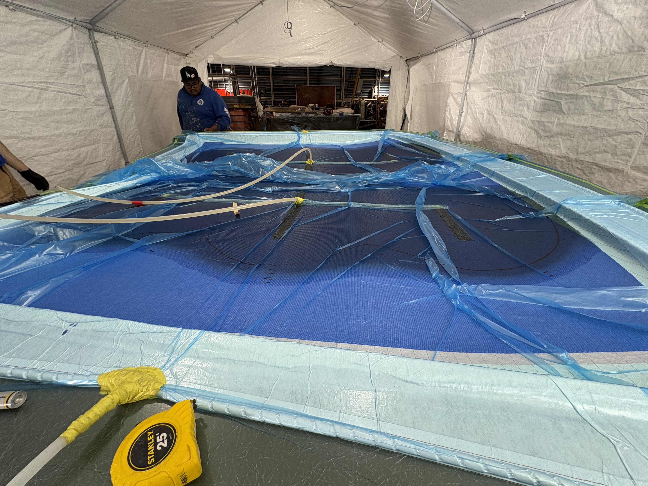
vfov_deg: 85.7
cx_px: 324
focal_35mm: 14
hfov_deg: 102.1
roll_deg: -0.3
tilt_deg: -29.4
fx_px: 262
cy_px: 243
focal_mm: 2.22
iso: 160
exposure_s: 1/60
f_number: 2.2
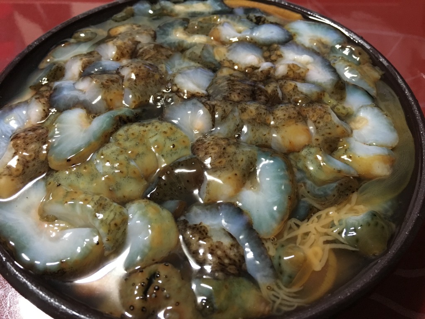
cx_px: 212
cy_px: 160
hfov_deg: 61.7
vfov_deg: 48.2
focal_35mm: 29
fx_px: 356
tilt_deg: -51.9
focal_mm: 4.15
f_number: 2.2
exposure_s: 1/17
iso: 200
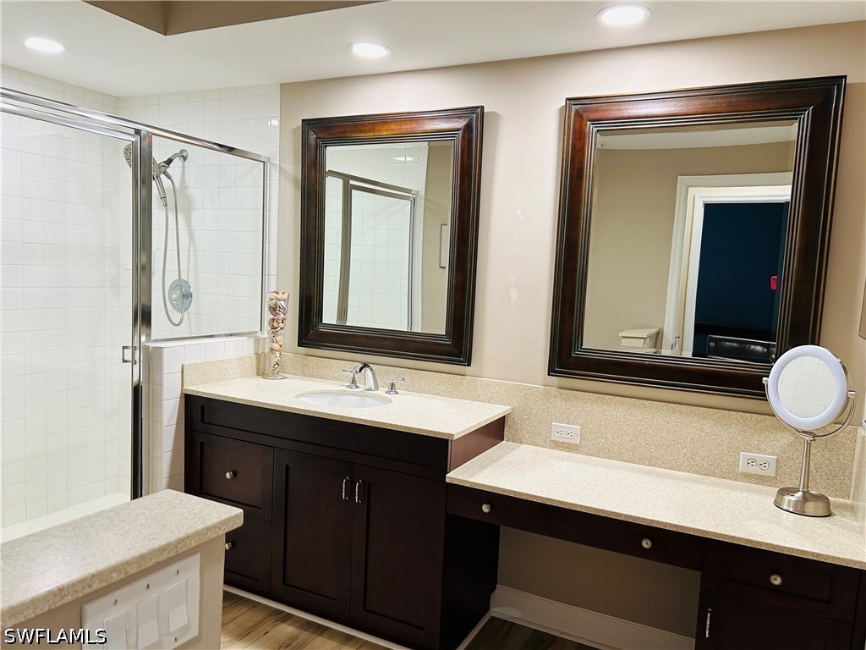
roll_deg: -2.9
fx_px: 650
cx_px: 433
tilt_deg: -5.5
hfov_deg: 67.3
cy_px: 325
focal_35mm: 26
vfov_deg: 53.1
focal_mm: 5.7
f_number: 1.5
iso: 125
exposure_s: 1/120
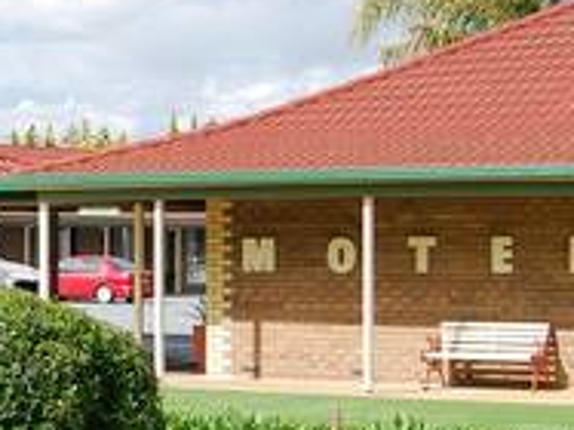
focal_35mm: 148
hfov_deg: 12.6
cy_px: 319
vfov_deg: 10.0
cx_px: -312
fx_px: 2453
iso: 100
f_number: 7.1
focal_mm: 30
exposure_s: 1/200
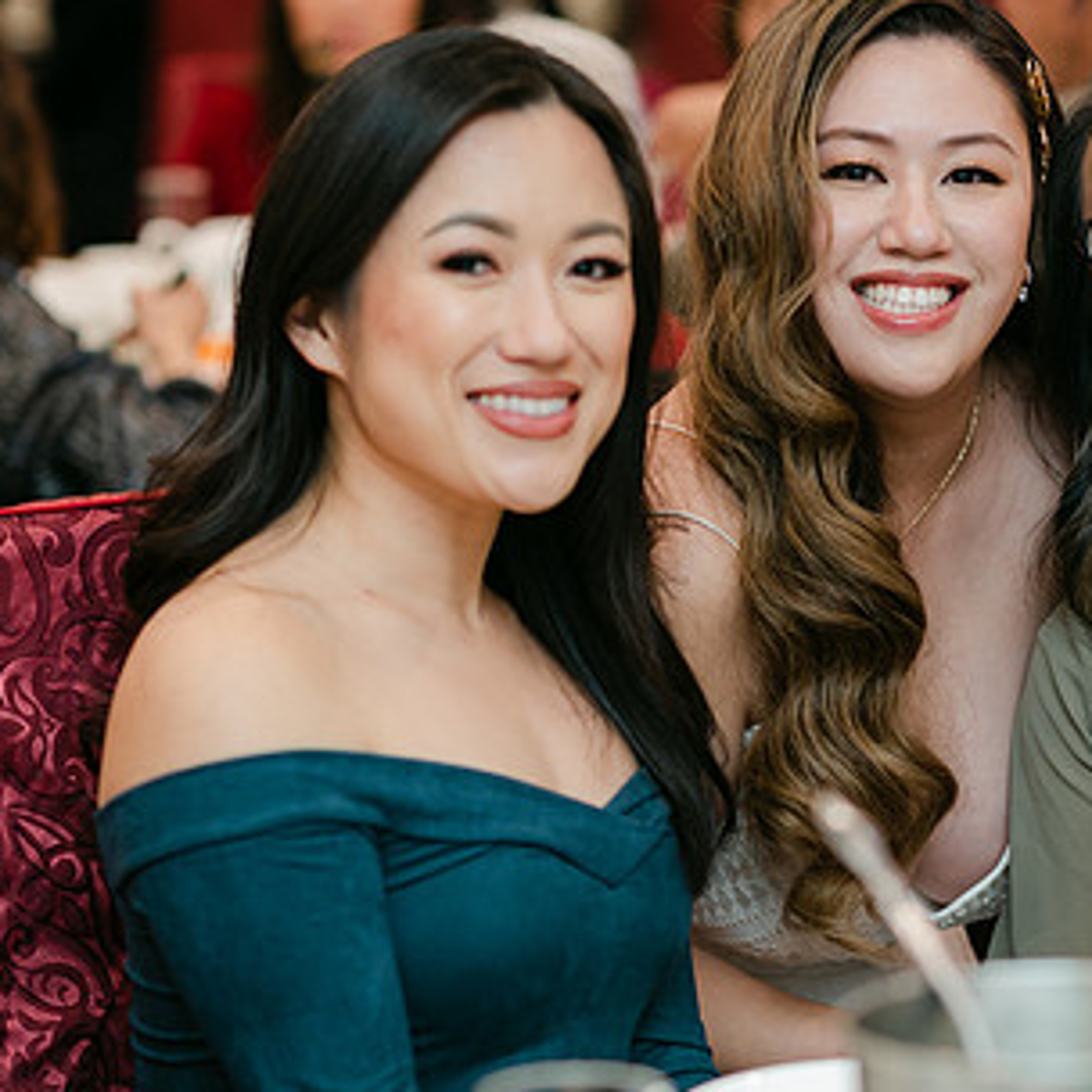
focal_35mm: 144
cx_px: 930
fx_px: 5139
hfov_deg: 12.1
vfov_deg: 12.1
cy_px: 532
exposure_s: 1/125
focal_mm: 85
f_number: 2.5
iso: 320
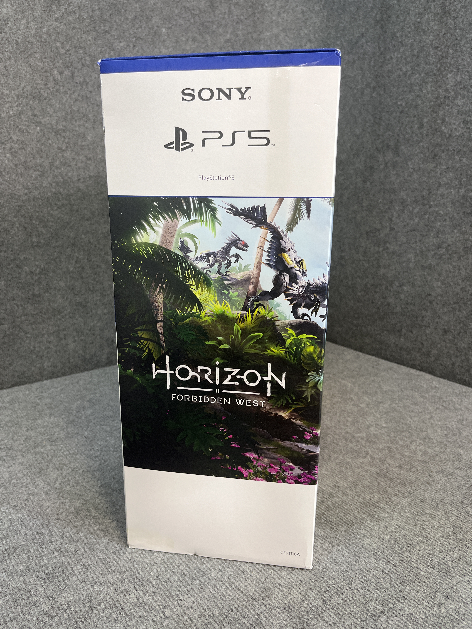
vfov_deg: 67.3
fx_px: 473
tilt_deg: -14.4
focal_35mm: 26
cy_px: 314
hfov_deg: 53.1
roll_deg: -0.5
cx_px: 236
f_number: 1.6
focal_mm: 5.1
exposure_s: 1/100
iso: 100
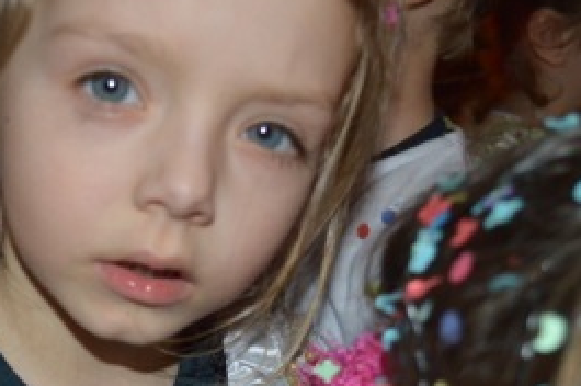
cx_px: 193
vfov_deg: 17.7
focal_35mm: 75
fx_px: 1209
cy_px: 379
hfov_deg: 26.9
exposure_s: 1/30
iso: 800
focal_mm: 22
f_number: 3.8
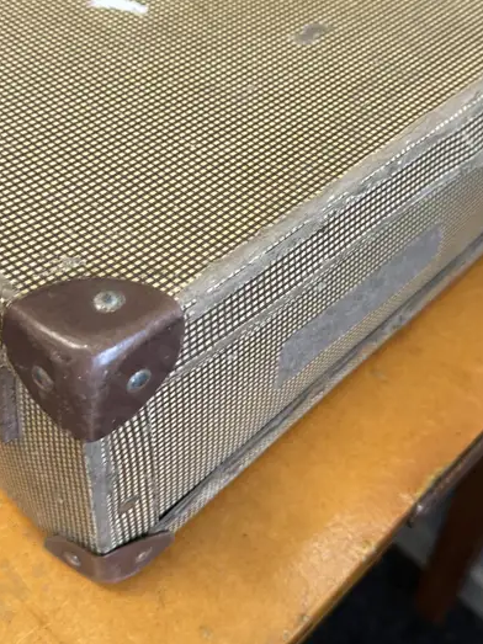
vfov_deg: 40.1
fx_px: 875
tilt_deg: -44.2
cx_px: 274
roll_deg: -6.4
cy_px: 231
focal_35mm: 47
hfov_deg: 30.8
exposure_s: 1/50
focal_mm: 6.86
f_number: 1.78
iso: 125
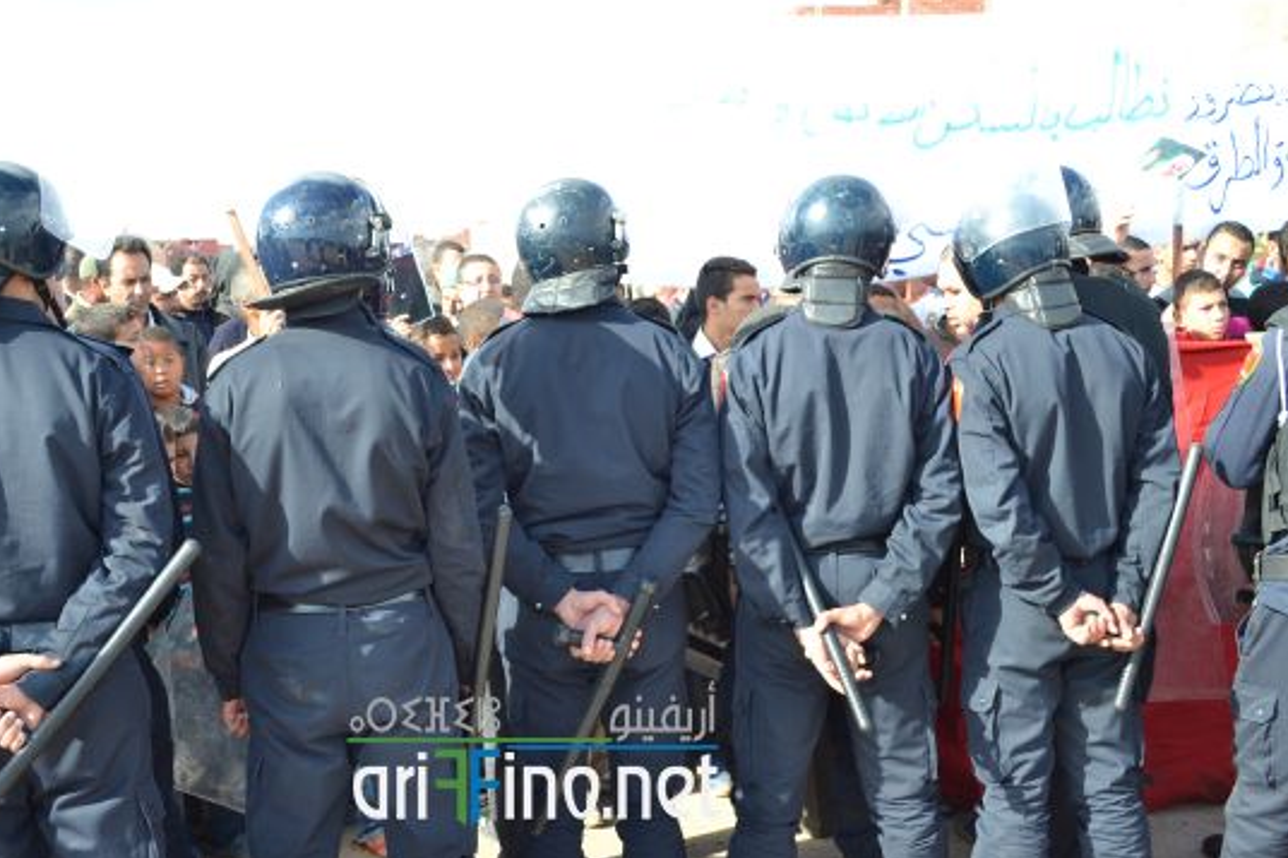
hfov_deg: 45.3
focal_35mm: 43
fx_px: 1538
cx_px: 538
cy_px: 423
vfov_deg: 31.2
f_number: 5.6
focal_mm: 24
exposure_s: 1/125
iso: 100
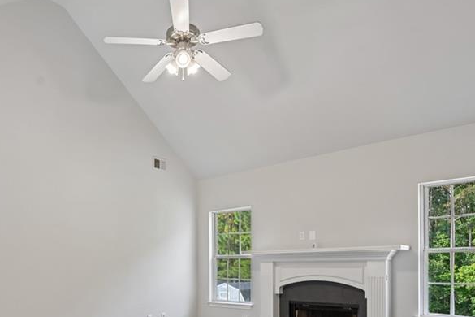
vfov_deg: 43.5
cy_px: 267
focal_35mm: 28
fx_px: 369
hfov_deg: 63.4
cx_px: 150
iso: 200
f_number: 8
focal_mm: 16
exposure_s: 1/15
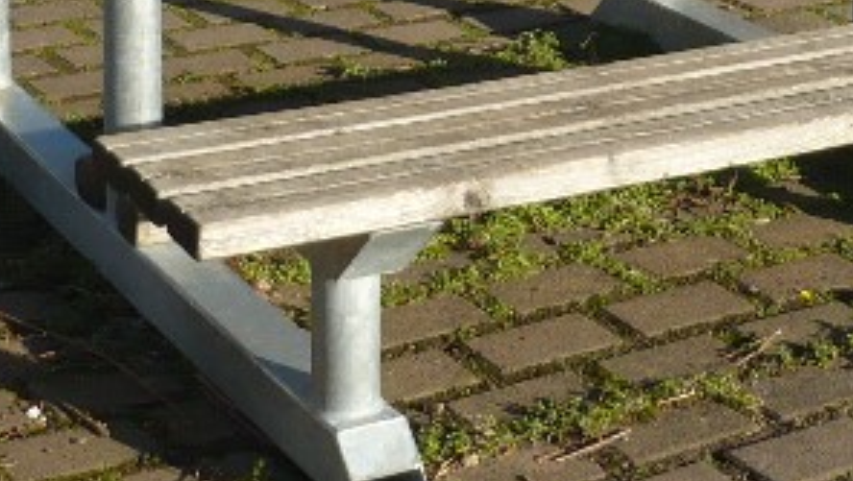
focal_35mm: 103
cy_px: -167
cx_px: 461
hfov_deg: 20.7
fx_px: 2331
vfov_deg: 11.4
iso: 100
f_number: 2.8
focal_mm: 5.8
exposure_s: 1/800
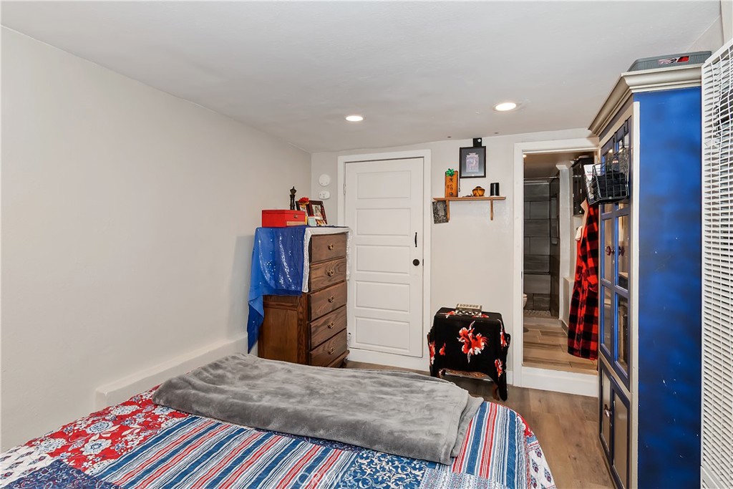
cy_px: 244
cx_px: 366
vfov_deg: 70.5
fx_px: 346
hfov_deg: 93.3
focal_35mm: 17
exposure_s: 1/30
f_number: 8
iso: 400
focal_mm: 11.5
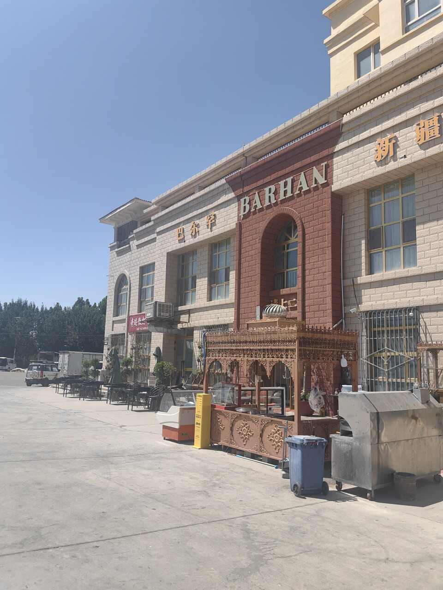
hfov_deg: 51.4
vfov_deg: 65.3
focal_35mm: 27
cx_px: 222
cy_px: 295
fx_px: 461
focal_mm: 6.35
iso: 50
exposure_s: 1/2571
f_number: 2
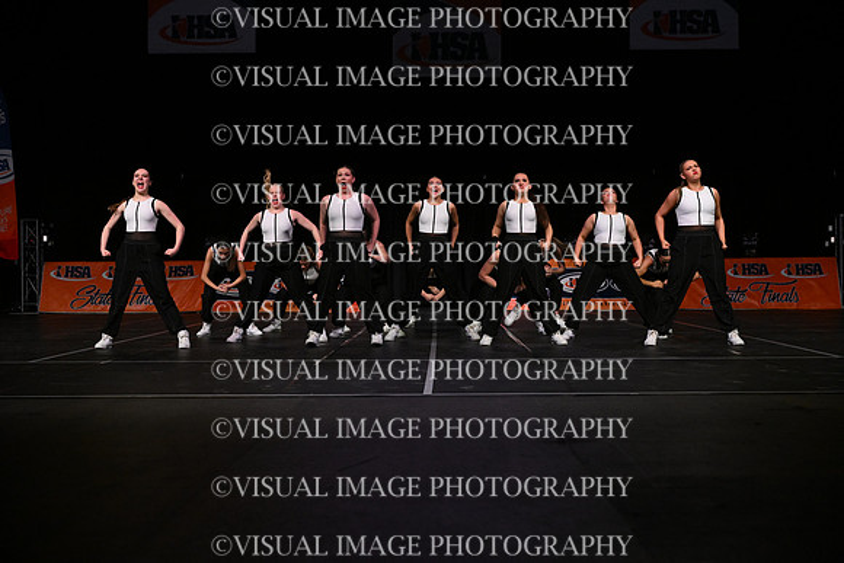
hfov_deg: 33.9
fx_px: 1383
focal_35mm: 59
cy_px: 282
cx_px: 422
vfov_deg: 23.0
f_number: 4
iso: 6400
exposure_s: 1/1000
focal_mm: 59
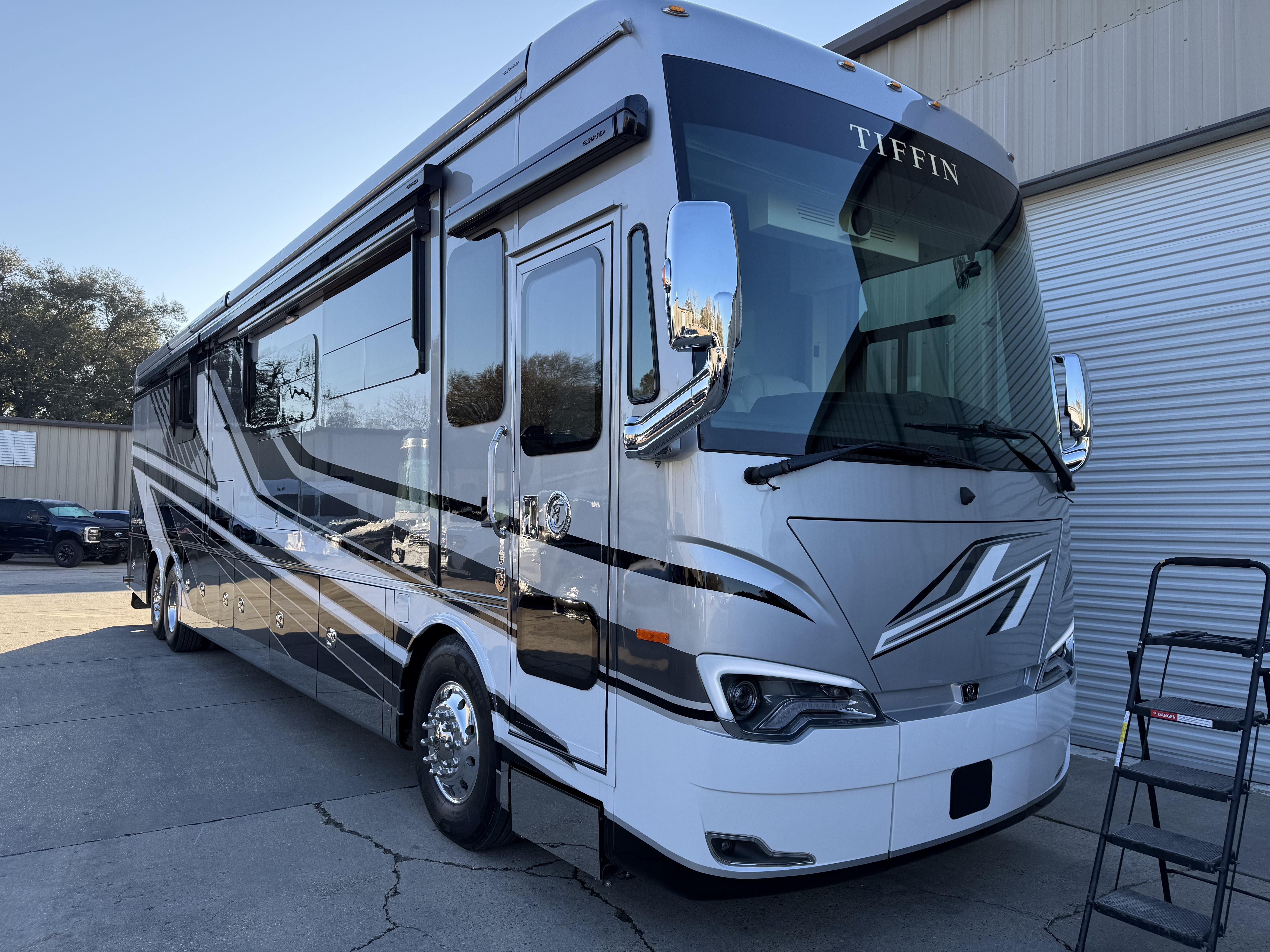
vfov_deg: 56.8
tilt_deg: +3.1
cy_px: 476
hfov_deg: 71.6
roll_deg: -0.6
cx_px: 635
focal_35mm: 24
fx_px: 881
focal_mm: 6.76
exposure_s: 1/1032
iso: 80
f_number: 1.78
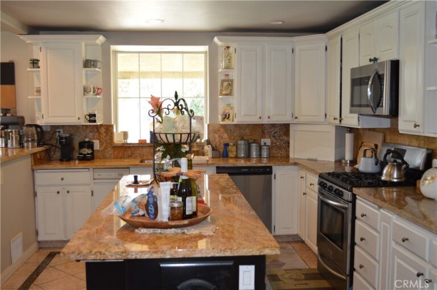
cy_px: 145
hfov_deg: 49.6
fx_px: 473
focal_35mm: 39
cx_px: 218
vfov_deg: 34.1
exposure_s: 1/80
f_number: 4.2
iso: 400
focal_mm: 26
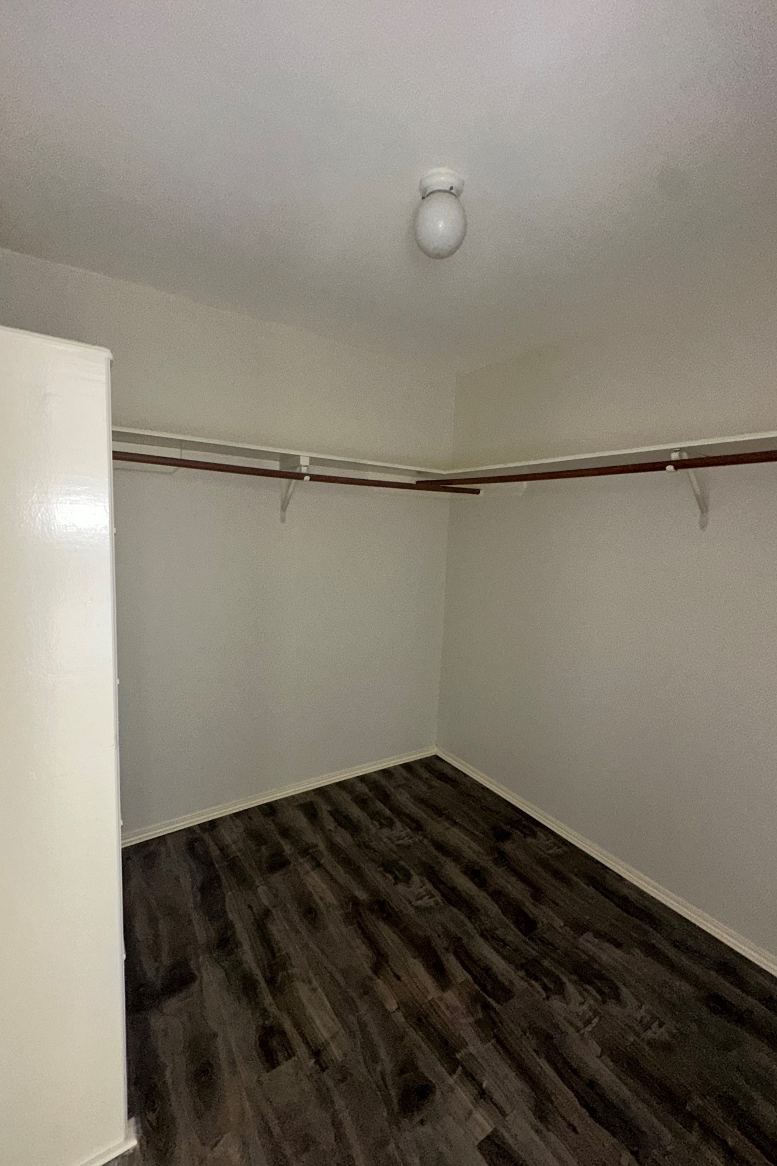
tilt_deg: -5.8
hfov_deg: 77.3
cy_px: 582
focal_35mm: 15
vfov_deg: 100.4
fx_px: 486
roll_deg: -2.3
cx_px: 399
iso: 200
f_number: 2.2
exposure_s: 1/60
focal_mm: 2.22
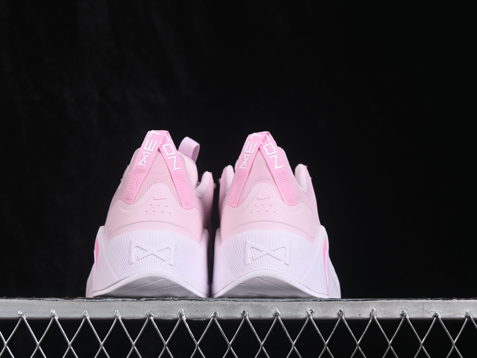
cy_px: 179
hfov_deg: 22.5
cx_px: 217
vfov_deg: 17.0
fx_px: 1199
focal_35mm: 87
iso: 160
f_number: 8
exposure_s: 1/80
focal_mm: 50
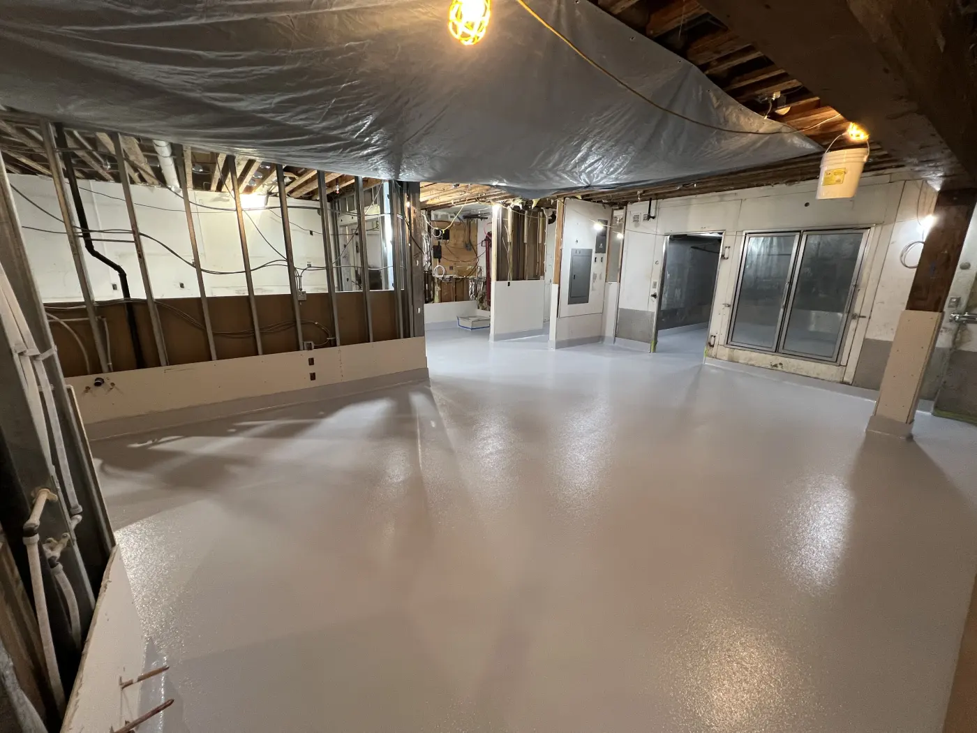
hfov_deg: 106.2
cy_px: 366
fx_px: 367
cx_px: 488
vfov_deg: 89.9
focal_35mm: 13
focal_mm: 1.57
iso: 250
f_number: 1.8
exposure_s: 1/60
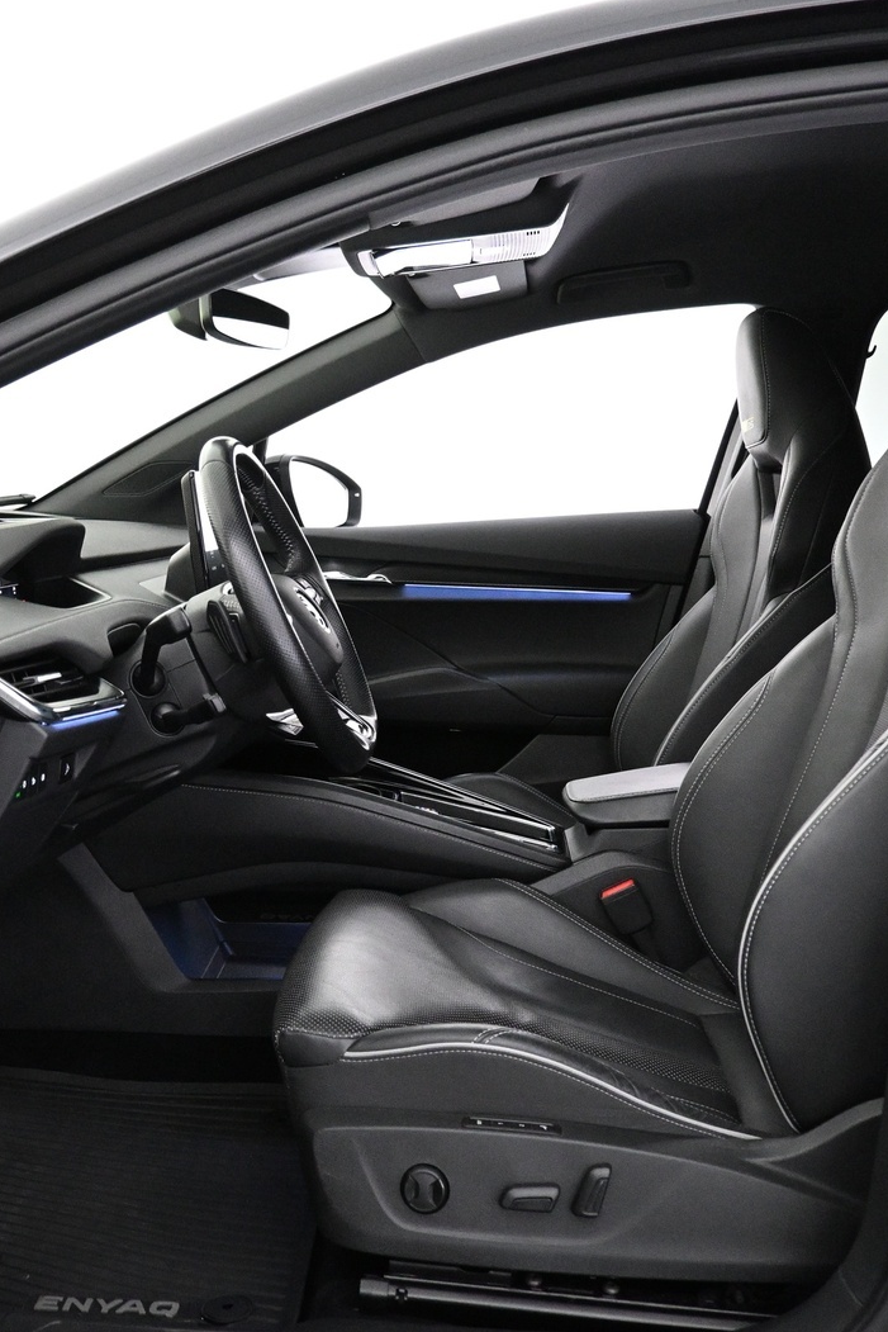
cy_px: 678
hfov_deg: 35.8
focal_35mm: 37
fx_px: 1368
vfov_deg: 51.9
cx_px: 348
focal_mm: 16
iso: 4000
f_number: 3.5
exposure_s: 1/60
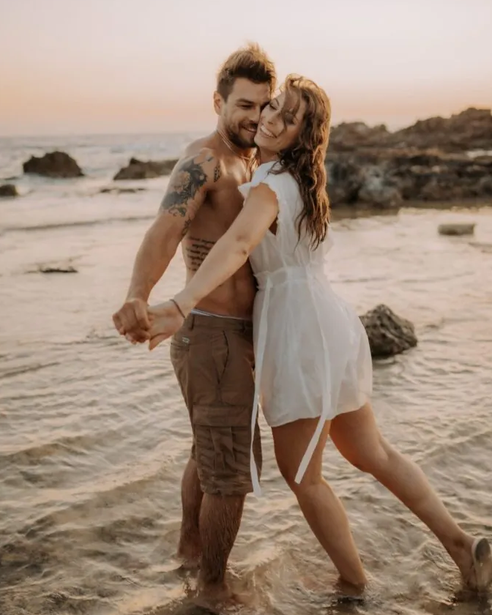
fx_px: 728
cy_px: 282
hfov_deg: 37.3
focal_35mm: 40
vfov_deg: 45.8
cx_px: 247
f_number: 2.2
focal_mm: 35
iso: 1600
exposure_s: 1/250
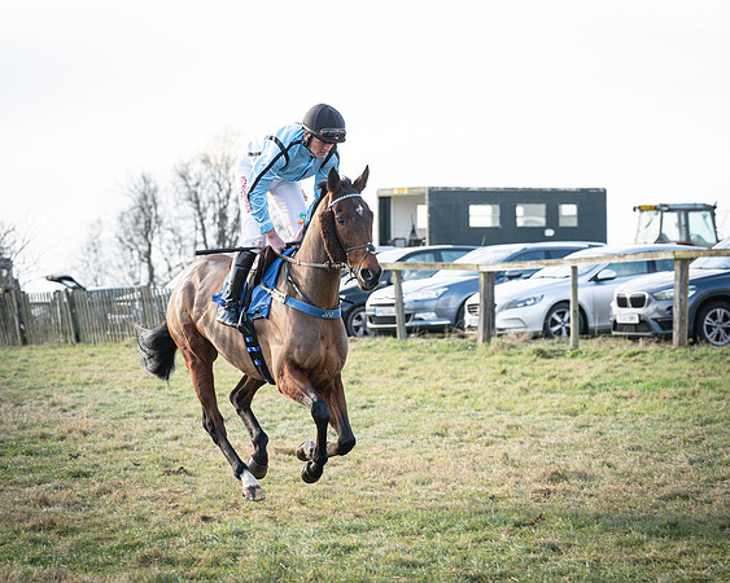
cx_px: 350
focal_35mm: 152
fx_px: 3285
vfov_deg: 10.1
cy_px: 292
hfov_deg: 12.7
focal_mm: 135
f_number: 5
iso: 400
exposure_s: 1/850
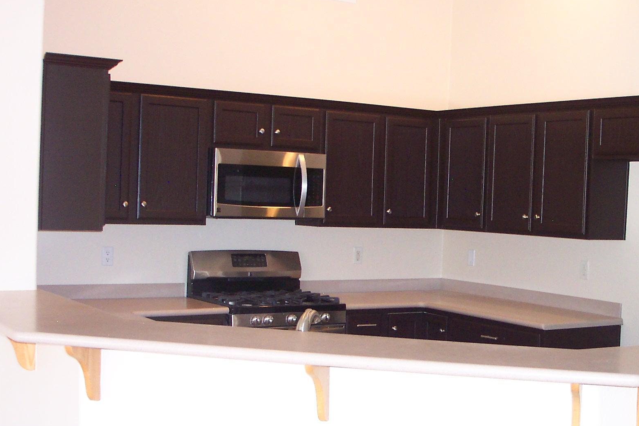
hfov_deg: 36.0
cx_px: 403
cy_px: 240
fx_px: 976
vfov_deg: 24.6
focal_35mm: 55
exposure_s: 1/30
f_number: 2.8
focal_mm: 7.5
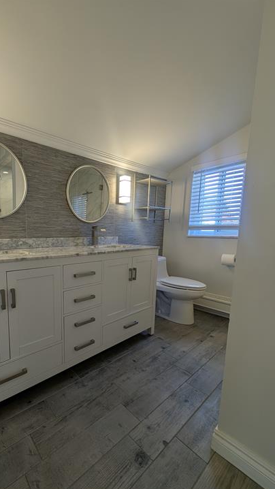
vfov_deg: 106.7
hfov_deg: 71.4
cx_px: 85
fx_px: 181
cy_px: 258
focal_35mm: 14
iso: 66
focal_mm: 2.23
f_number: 1.95
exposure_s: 1/120
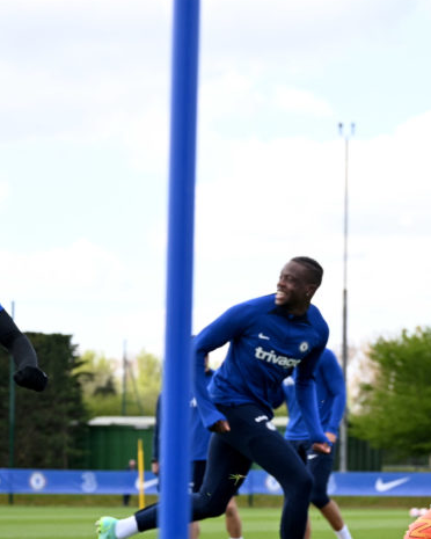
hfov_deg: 12.2
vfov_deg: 15.7
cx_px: 592
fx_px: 1945
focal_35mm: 122
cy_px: 369
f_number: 4
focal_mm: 59
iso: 500
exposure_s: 1/1600
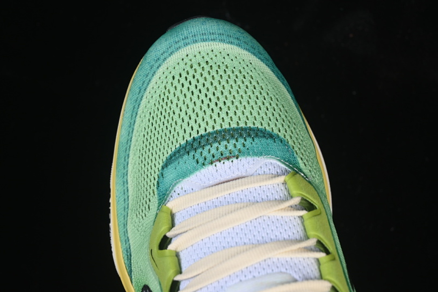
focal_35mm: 75
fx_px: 912
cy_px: 146
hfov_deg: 27.0
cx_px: 219
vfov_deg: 18.2
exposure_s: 1/80
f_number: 7.1
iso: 160
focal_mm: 50
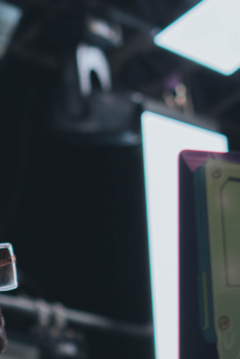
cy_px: 477
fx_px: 1829
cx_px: -138
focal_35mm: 183
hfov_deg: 7.4
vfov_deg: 10.9
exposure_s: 1/125
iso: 400
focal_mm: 50
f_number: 2.5
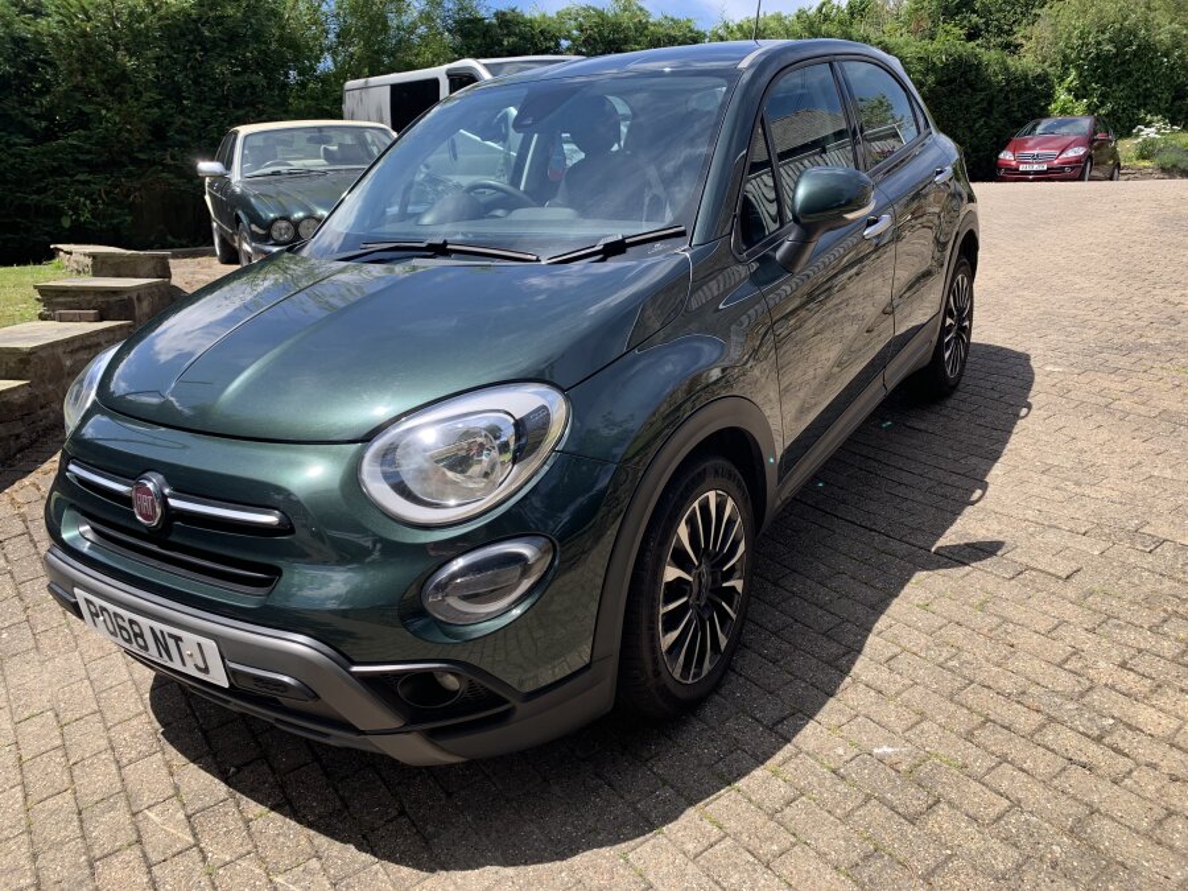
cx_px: 594
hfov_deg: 67.3
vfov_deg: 53.1
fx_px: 892
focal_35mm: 26
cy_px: 446
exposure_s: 1/981
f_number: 1.8
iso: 25
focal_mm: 4.25
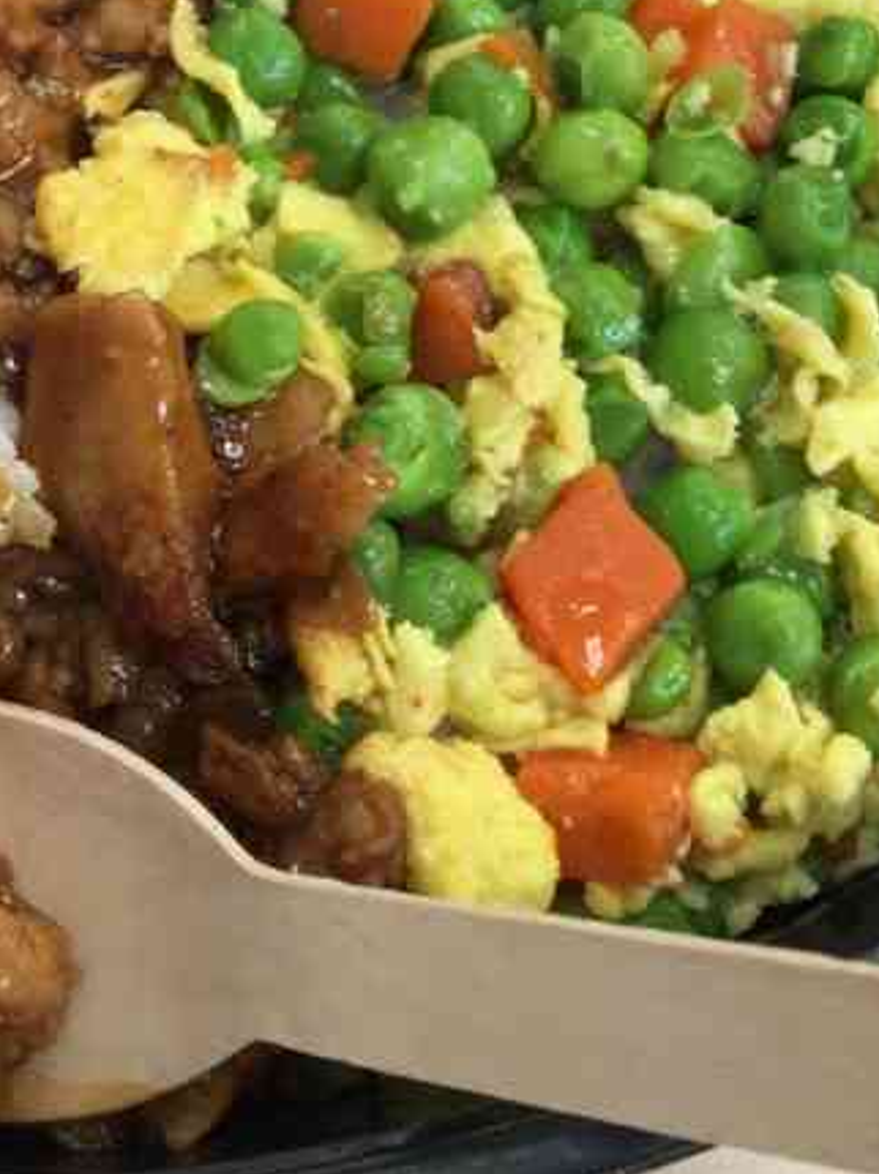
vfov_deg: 29.8
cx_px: -14
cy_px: 190
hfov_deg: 22.3
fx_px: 2135
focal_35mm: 63
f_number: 2.2
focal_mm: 4.15
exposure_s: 1/60
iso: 32
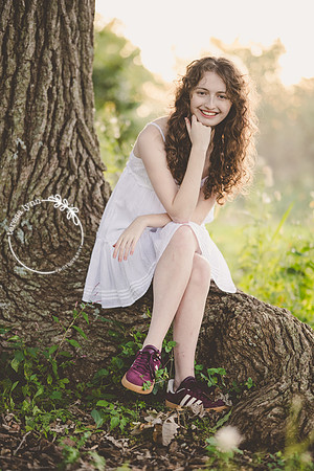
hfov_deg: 16.1
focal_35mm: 85
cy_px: 236
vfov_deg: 23.9
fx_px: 1112
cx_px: 157
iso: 640
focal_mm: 85
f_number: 2
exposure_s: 1/320
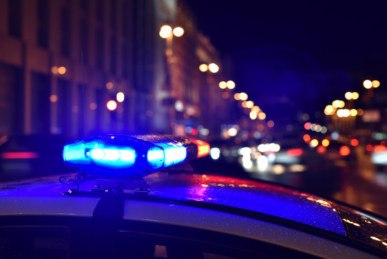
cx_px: 194
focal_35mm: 50
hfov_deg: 39.6
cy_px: 130
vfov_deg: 27.0
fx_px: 538
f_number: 2.8
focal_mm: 50
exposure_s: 1/6
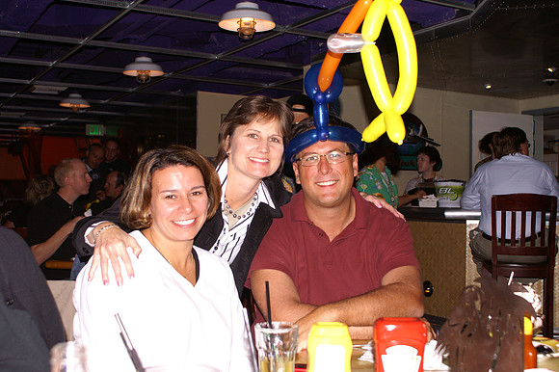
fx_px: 652
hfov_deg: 46.4
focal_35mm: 42
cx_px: 280
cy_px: 186
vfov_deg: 31.9
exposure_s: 1/60
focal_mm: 28
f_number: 5
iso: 400
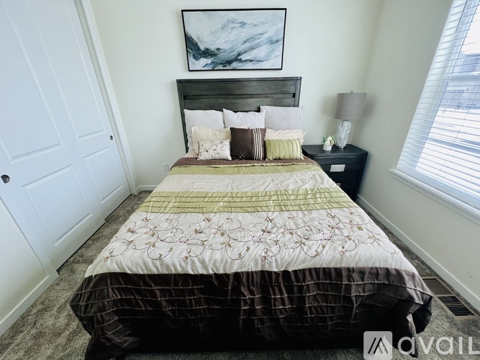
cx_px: 240
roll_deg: +1.2
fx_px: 180
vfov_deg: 89.9
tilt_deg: -25.4
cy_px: 180
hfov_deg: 106.2
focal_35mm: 13
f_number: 1.8
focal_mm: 1.57
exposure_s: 1/99
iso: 125
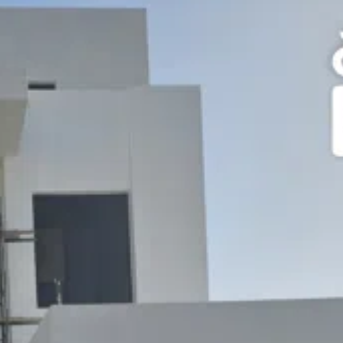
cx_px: 30
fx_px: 852
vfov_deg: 20.7
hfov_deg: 22.2
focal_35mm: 76
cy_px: 445
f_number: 1.7
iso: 10
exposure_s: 1/1279
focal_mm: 6.3
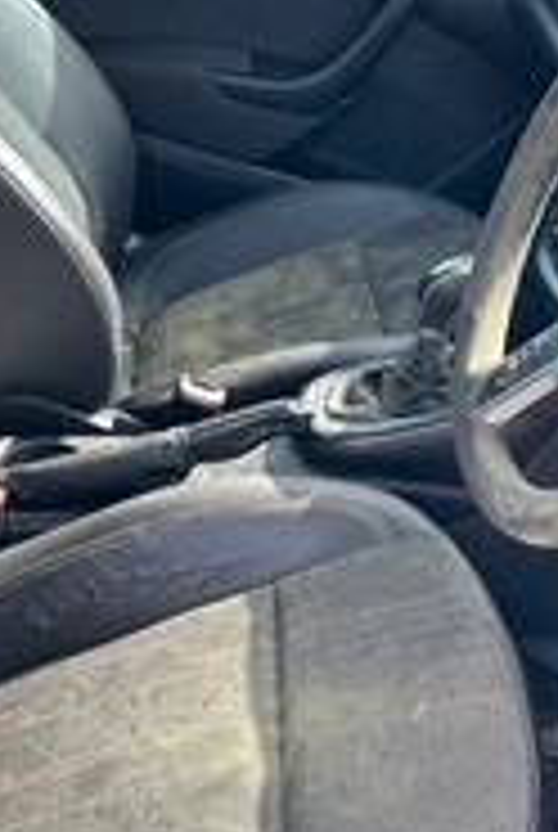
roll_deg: -2.3
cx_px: 414
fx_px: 1181
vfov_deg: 38.8
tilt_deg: -30.9
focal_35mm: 51
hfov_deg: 26.3
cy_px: 369
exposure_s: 1/168
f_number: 1.5
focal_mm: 5.7
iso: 40
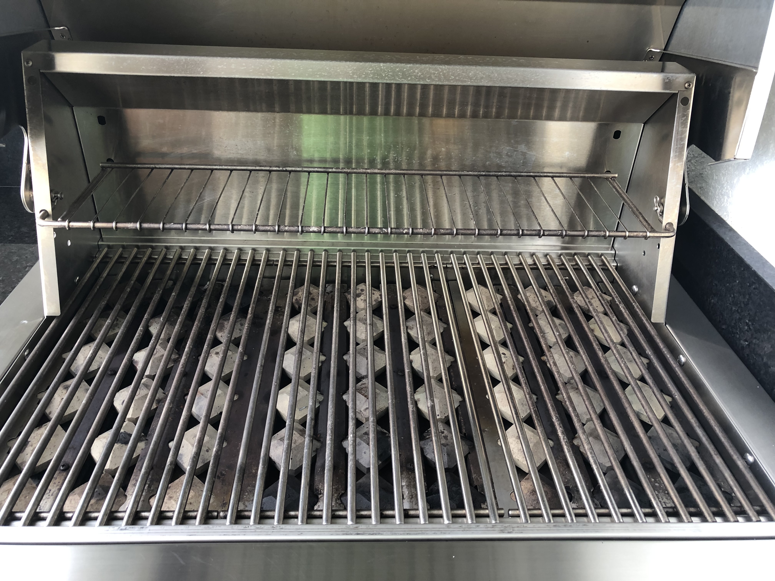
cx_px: 388
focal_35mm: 28
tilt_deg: -33.1
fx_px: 627
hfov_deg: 63.4
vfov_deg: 49.7
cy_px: 290
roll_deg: -2.4
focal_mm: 3.99
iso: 25
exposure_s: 1/30
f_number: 1.8
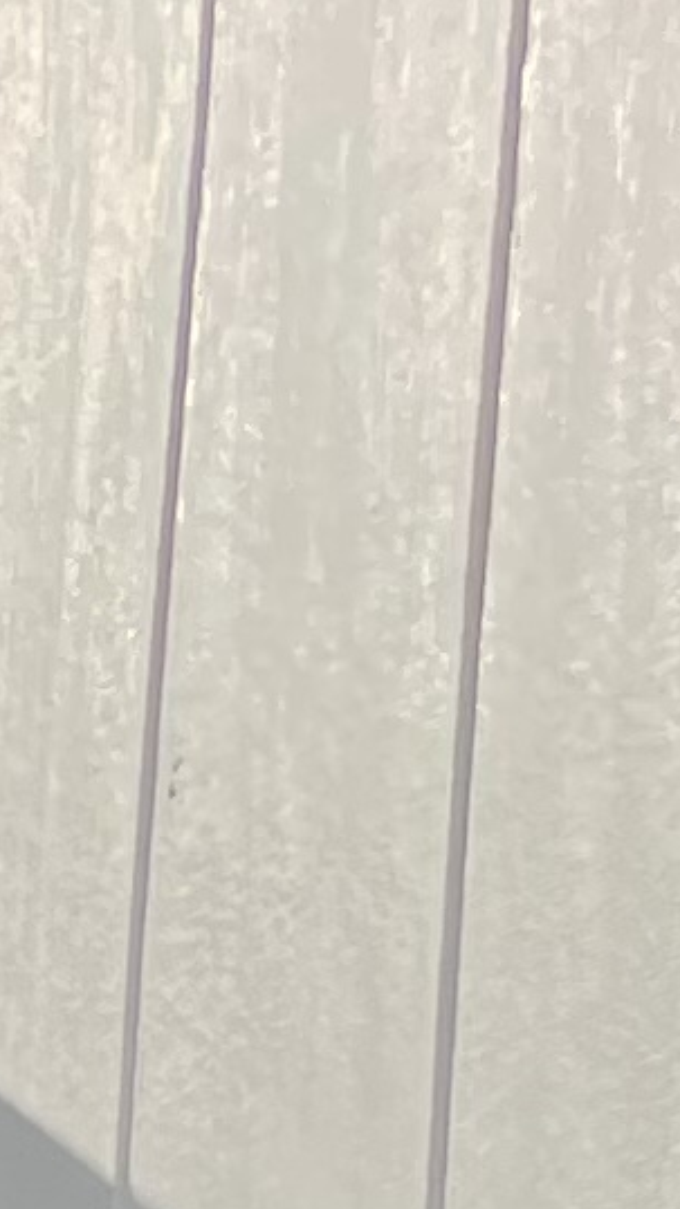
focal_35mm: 212
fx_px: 6799
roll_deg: -3.2
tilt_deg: +0.7
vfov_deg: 9.5
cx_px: -2695
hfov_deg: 4.8
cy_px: 2416
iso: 32
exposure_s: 1/707
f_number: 1.6
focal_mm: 4.2
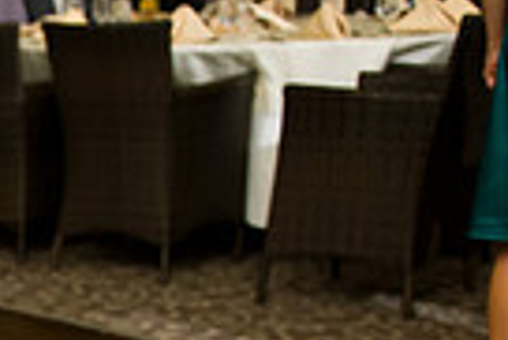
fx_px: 1441
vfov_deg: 12.5
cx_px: -310
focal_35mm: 102
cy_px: 579
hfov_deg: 17.4
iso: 1600
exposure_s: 1/125
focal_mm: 24
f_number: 3.2
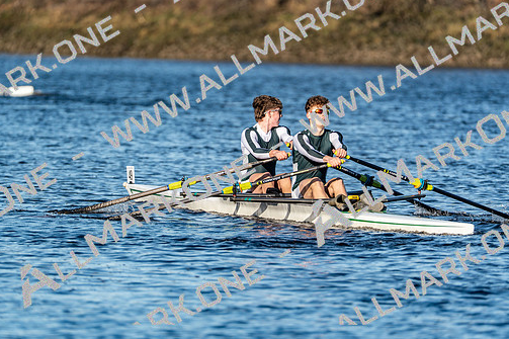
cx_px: 226
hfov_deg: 4.1
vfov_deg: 2.7
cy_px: 151
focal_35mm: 509
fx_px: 7194
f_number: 6.3
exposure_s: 1/2000
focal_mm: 441
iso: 320
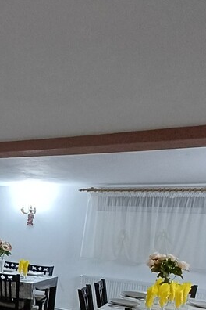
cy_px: 273
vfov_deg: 42.1
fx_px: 369
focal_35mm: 43
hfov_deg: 27.0
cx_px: -51
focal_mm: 1.64
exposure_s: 1/25
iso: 200
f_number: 2.2
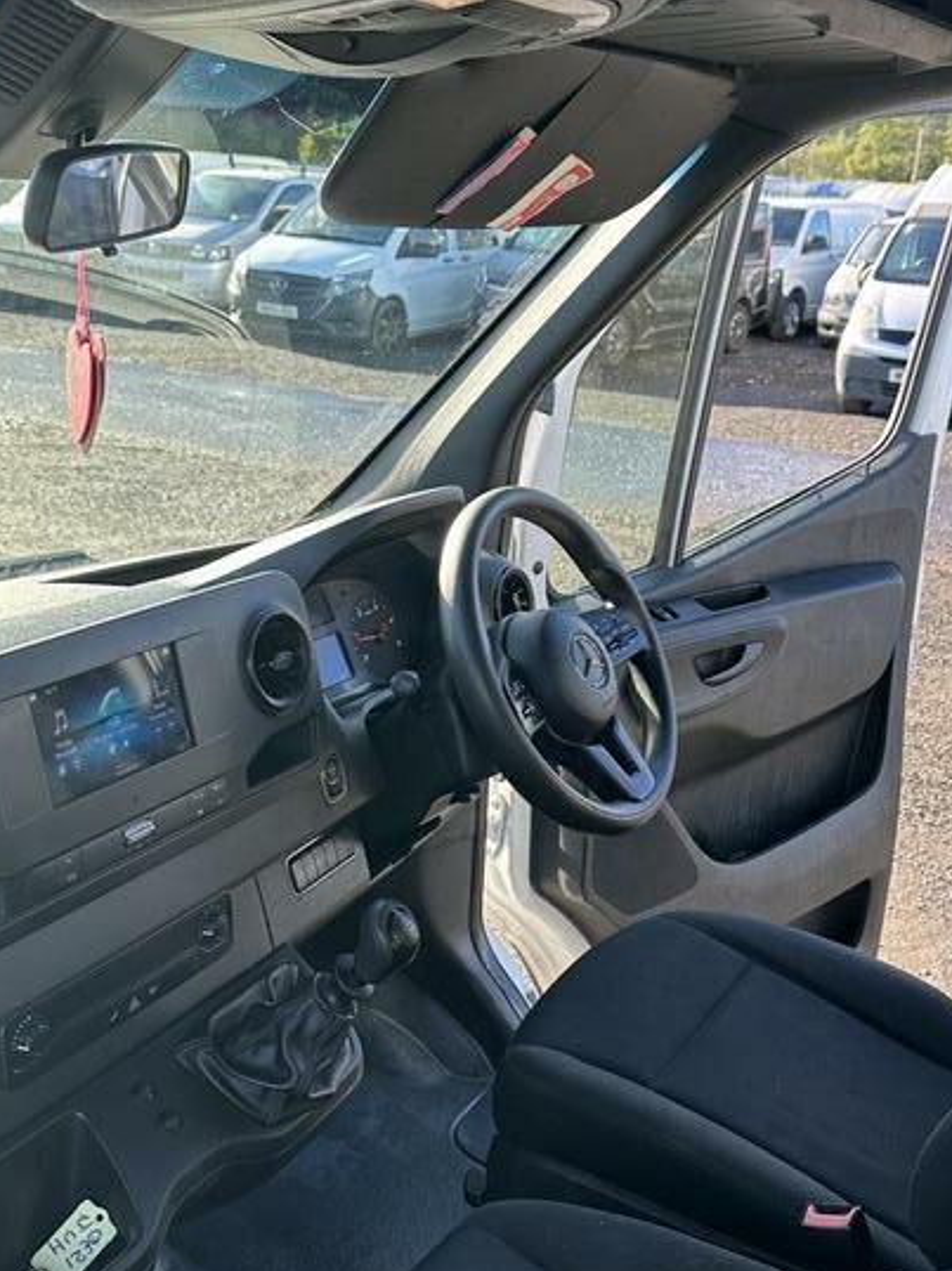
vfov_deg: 46.8
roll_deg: -3.8
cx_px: 506
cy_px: 621
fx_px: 1468
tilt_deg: -15.6
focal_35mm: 40
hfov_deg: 35.9
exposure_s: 1/424
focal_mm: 6.86
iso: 80
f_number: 1.78
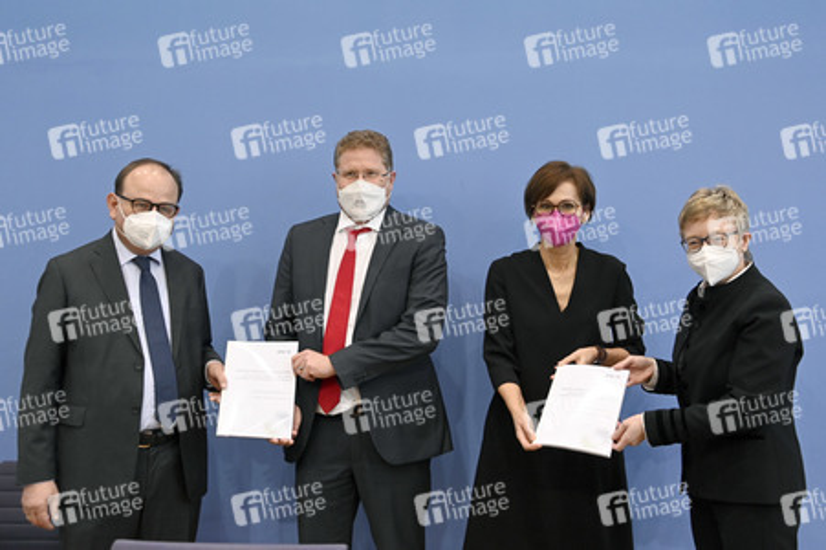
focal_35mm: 38
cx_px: 413
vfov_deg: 35.0
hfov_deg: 50.7
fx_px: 871
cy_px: 275
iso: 5000
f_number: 5.6
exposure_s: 1/640
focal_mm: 38
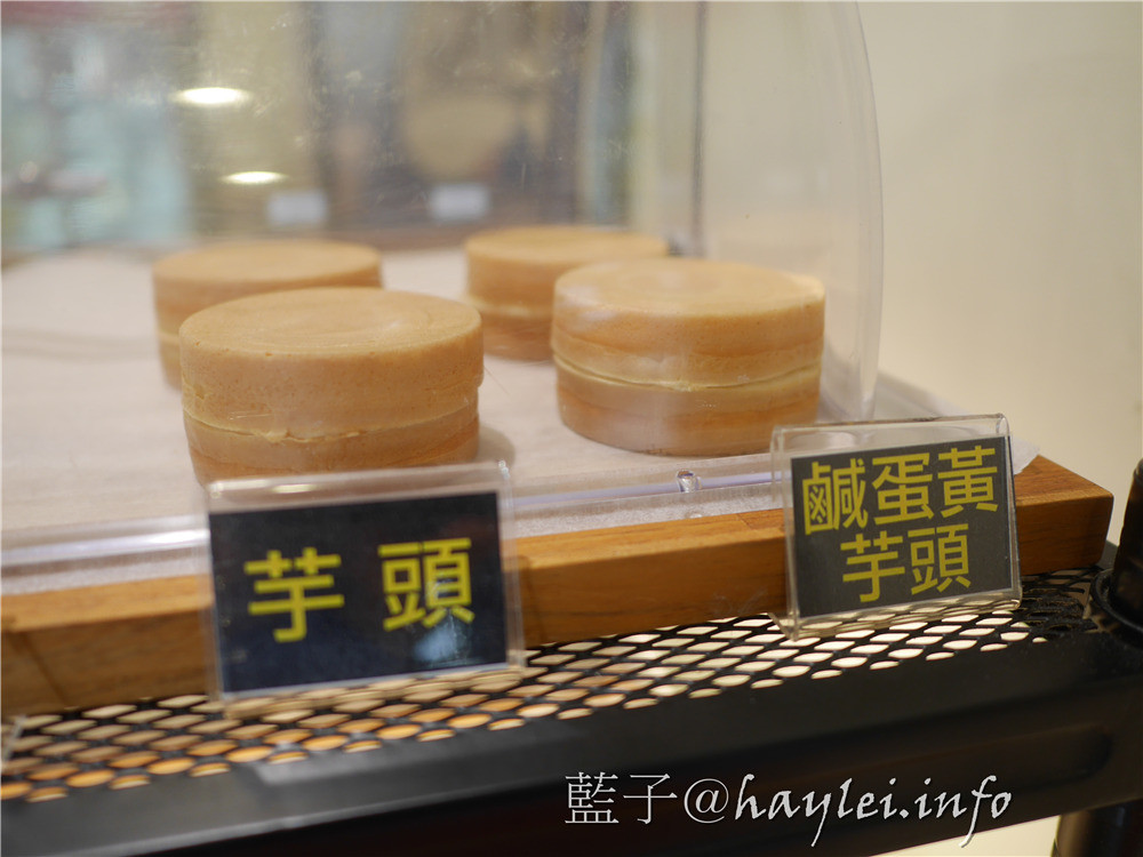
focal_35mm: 30
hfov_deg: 60.0
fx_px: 991
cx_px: 572
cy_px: 428
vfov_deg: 46.8
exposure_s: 1/100
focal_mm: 15
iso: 200
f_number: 1.8
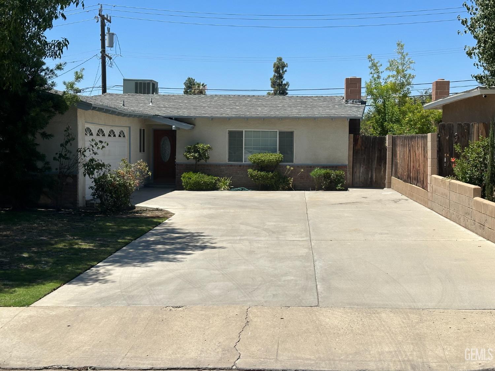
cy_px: 186
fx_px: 686
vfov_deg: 30.3
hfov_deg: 39.7
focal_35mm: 48
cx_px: 248
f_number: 1.78
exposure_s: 1/5556
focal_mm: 6.86
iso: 64
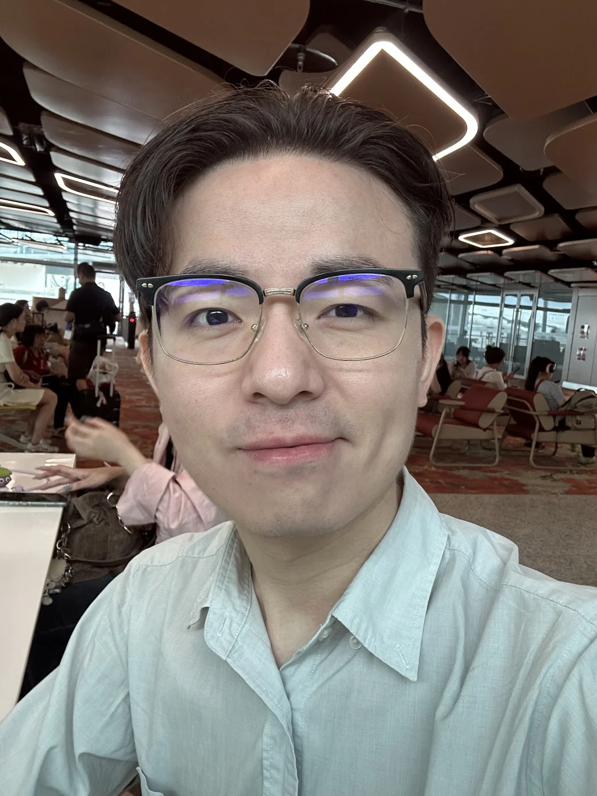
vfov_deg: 60.0
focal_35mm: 30
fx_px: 690
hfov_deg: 46.8
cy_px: 398
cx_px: 298
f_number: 1.9
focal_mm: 2.69
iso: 80
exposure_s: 1/74
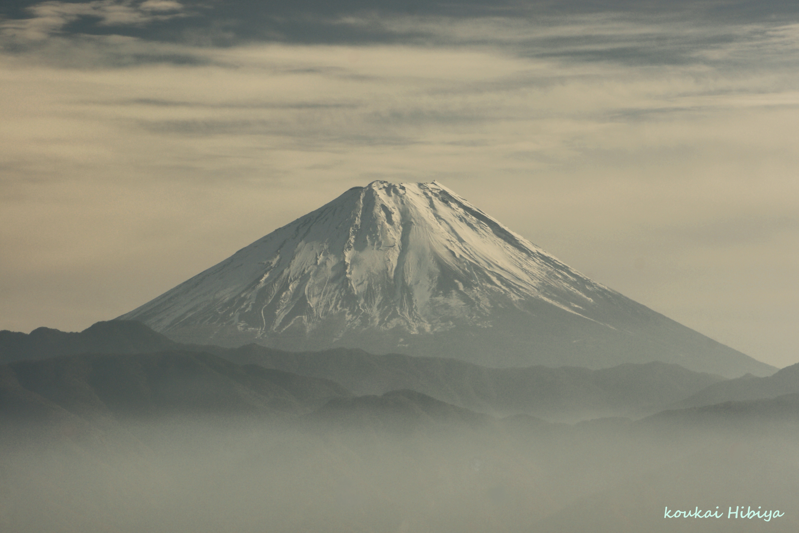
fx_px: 4494
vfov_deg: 6.8
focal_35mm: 202
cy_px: 266
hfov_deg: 10.2
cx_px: 400
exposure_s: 1/125
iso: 100
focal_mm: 135
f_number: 11
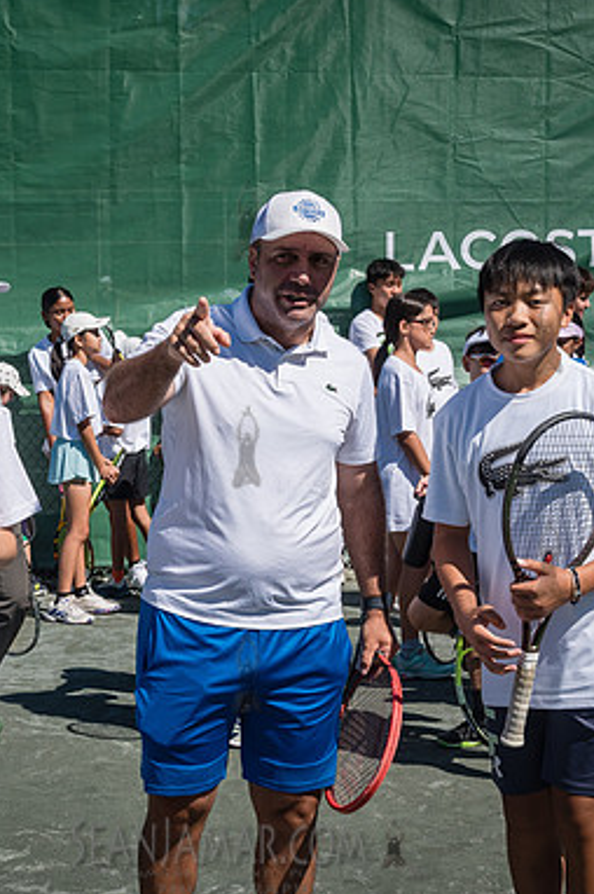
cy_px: 417
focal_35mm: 75
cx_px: 239
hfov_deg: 18.1
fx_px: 1859
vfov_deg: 27.0
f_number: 8
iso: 200
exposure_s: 1/800
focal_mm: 38
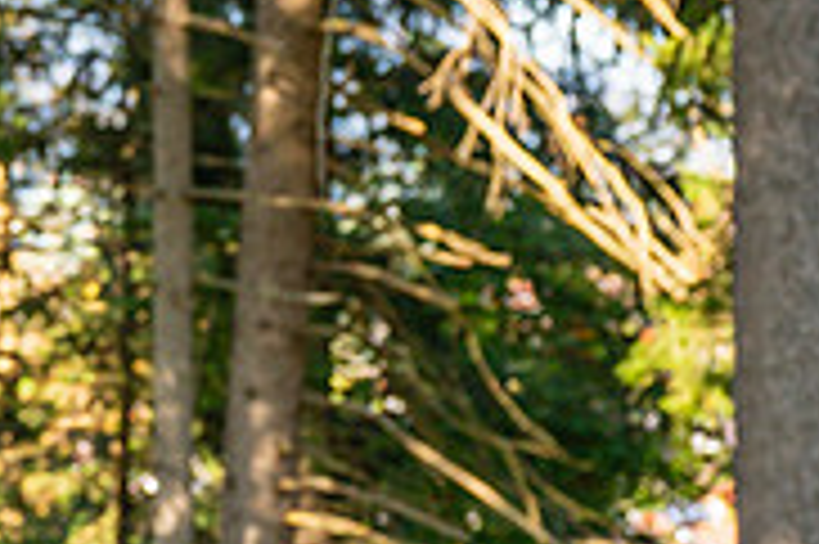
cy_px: 513
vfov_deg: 10.4
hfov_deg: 15.1
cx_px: -180
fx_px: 2978
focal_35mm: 131
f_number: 3.5
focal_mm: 41
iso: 200
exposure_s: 1/1000
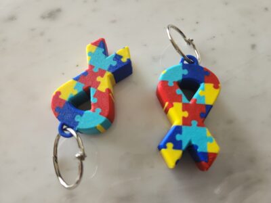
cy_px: 102
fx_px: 180
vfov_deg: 58.9
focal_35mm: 23
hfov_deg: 73.9
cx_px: 136
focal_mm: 5.4
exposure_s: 1/120
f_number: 1.8
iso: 250
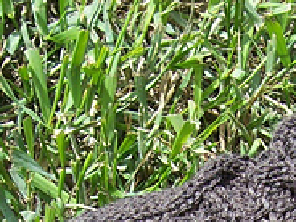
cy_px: 365
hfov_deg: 16.6
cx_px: 219
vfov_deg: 11.8
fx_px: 1009
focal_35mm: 118
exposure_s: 1/250
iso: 80
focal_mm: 5.6
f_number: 5.6
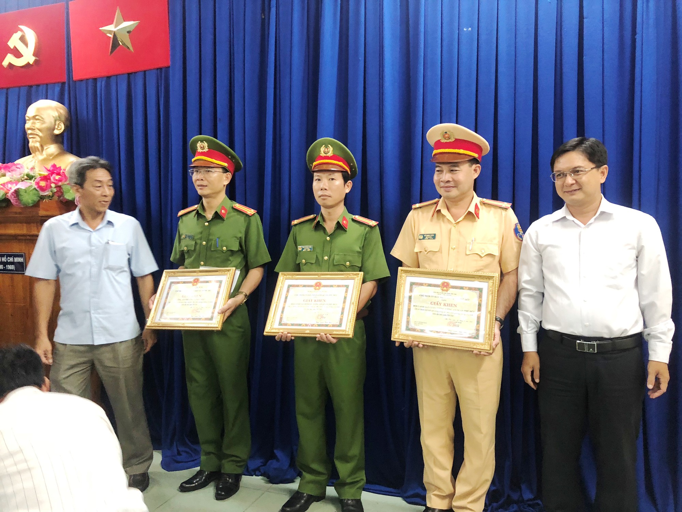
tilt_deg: +0.0
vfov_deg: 49.7
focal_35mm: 28
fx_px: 552
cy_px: 256
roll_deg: -0.1
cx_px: 341
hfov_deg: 63.4
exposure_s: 1/17
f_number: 1.8
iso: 100
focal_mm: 4
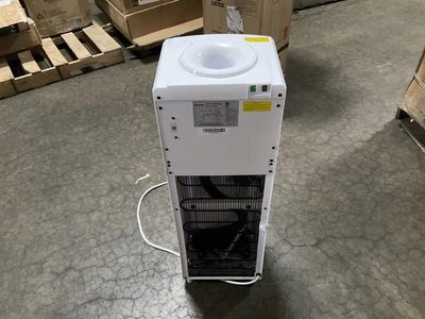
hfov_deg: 61.7
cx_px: 212
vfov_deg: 48.2
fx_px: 356
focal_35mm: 29
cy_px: 160
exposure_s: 1/30
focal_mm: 3
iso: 500
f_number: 1.8
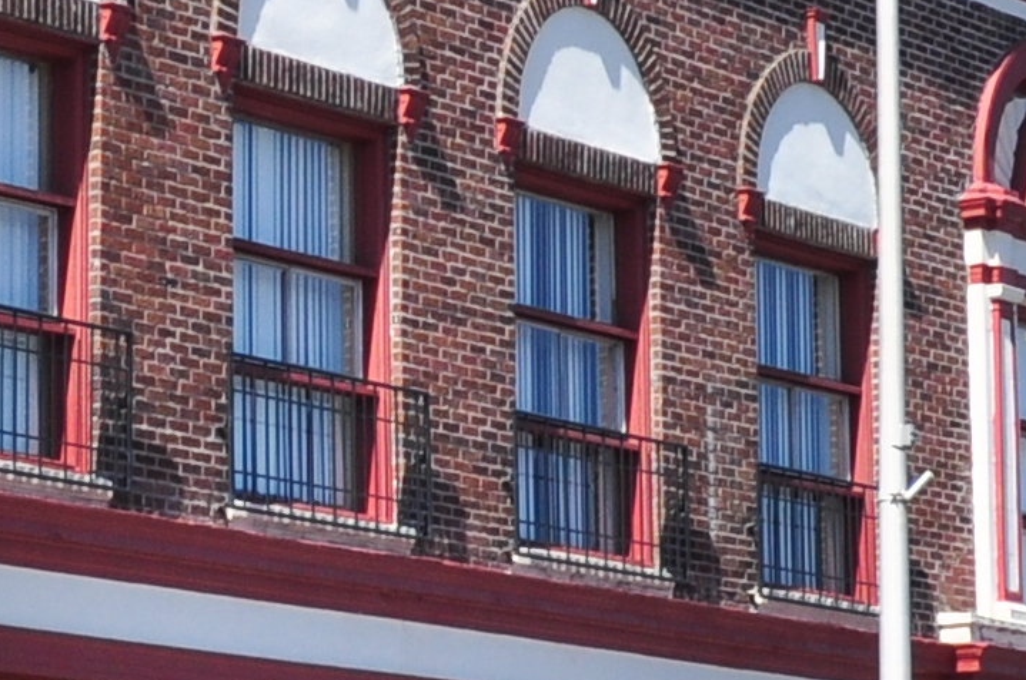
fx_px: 5093
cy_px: 348
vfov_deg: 7.6
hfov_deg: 11.4
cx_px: -31
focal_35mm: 179
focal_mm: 20
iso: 200
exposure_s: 1/400
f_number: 10
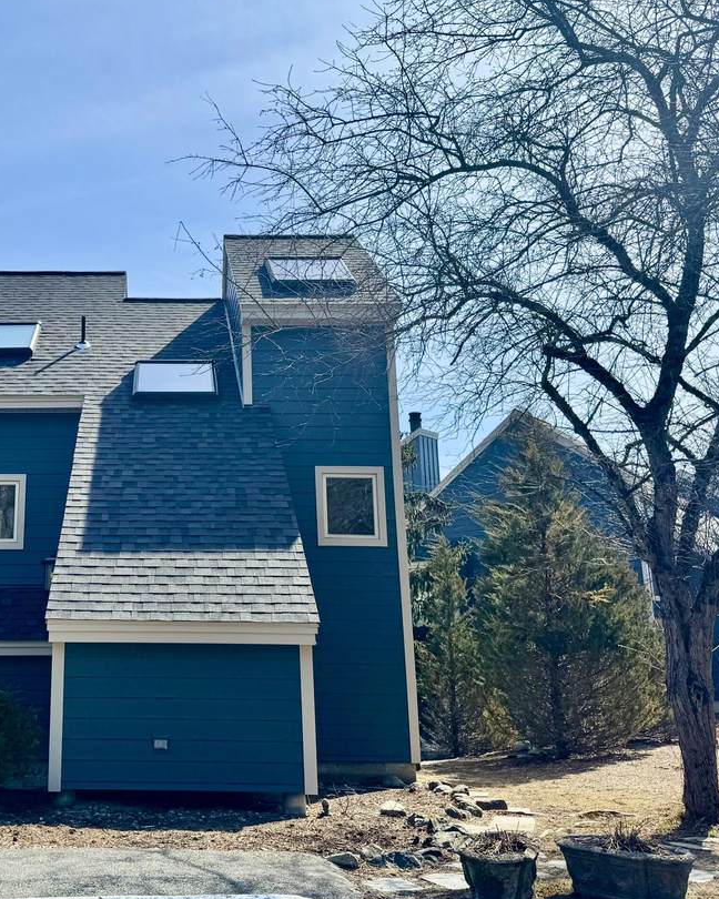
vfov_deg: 49.0
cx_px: 138
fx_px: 984
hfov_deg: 38.5
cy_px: 413
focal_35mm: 37
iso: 80
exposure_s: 1/5814
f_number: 1.78
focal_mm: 6.76
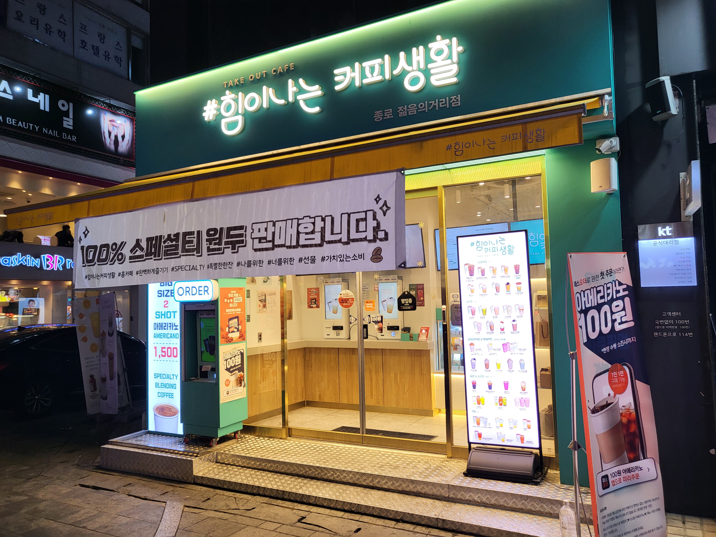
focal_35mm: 26
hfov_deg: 67.3
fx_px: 538
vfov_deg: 53.1
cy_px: 268
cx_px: 358
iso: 50
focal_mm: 4.25
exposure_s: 1/120
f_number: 1.8
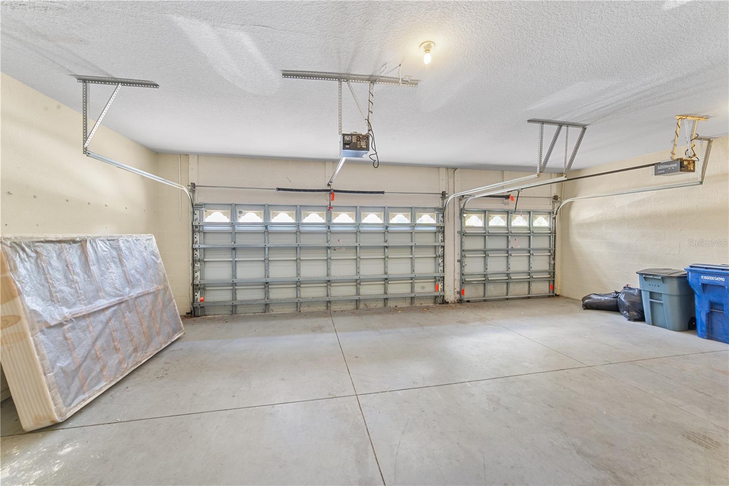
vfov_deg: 81.2
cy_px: 243
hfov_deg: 104.2
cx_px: 364
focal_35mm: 14
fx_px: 284
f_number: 11
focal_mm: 14
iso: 160
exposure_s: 2.5
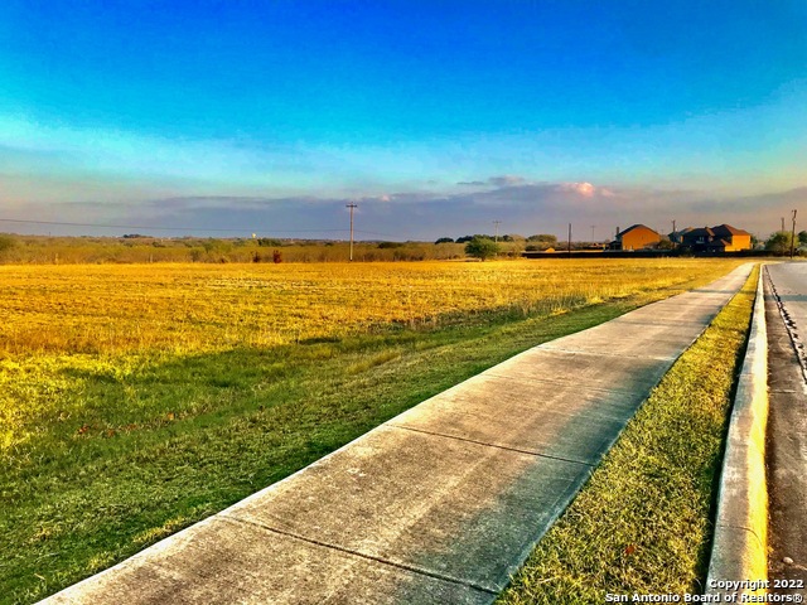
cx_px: 404
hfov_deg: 63.4
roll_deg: +0.6
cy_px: 302
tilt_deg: -5.8
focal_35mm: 28
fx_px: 653
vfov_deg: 49.7
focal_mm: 3.99
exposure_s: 1/660
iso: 20
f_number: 1.8
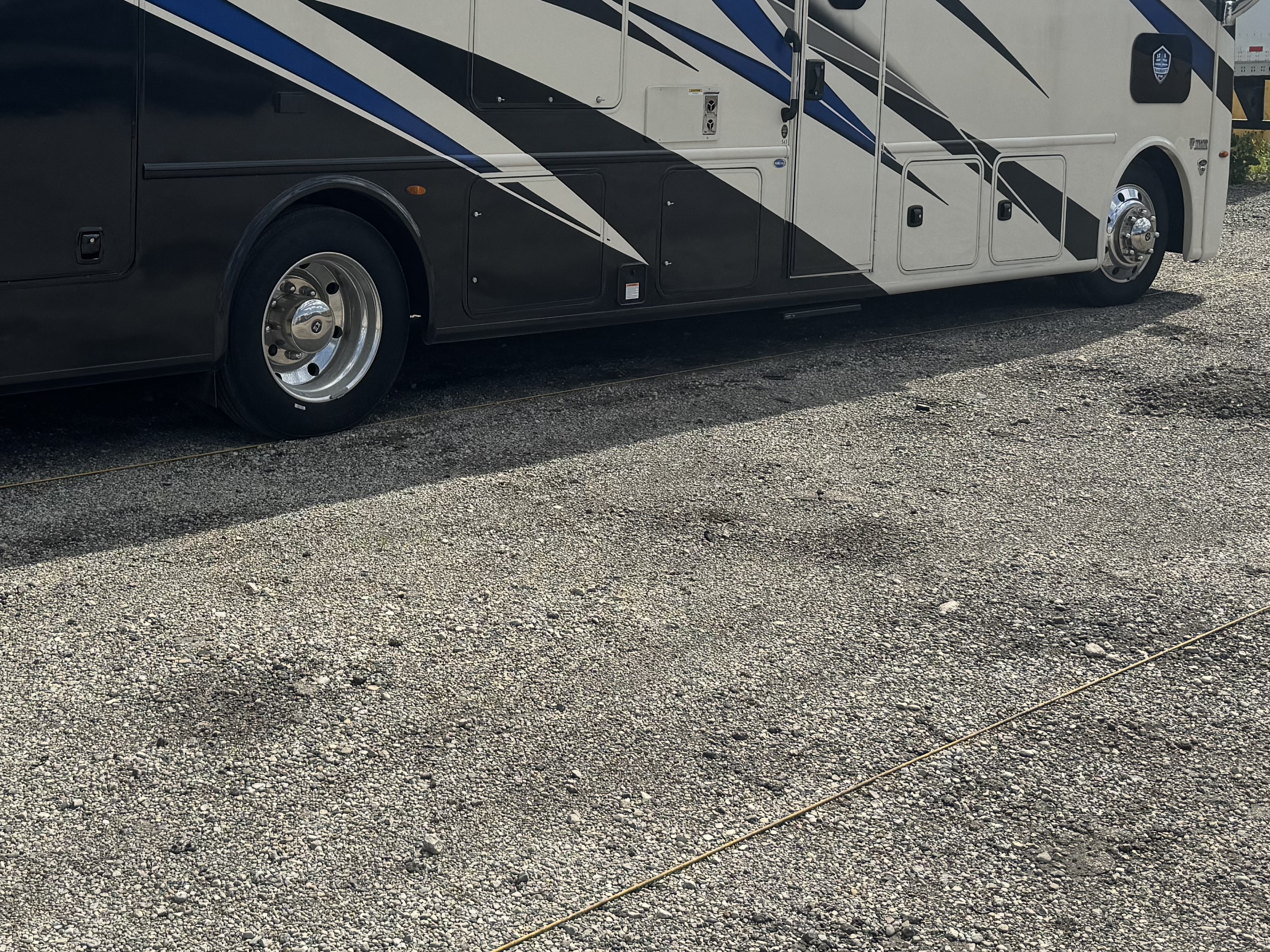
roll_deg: -0.7
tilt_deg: -3.3
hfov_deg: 37.0
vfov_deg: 28.0
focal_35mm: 51
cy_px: 188
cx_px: 409
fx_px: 1871
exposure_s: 1/6410
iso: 80
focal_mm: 6.76
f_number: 1.78
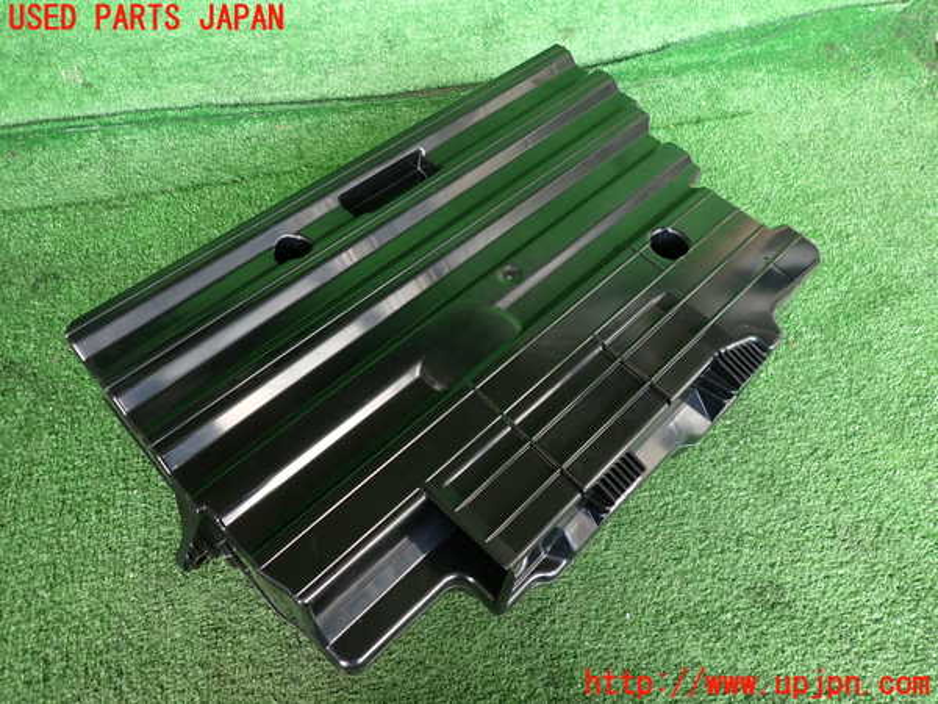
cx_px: 469
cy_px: 352
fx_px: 677
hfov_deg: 69.4
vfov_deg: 54.9
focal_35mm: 25
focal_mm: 4.5
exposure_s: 1/40
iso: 200
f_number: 2
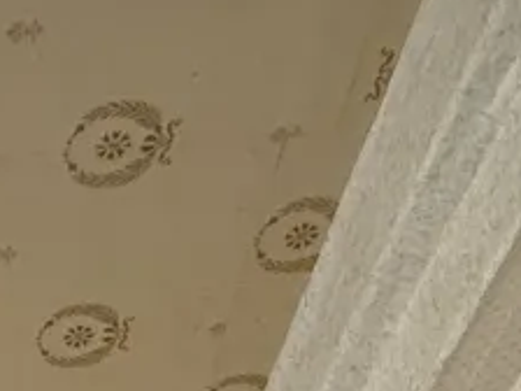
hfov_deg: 17.9
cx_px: -219
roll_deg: -0.2
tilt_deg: +1.2
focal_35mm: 100
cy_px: 1378
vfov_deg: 9.2
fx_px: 1505
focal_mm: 2.22
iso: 100
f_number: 2.2
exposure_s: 1/99
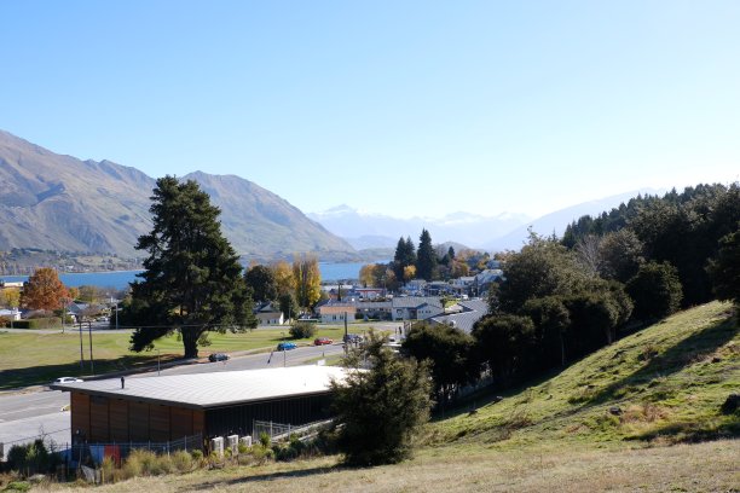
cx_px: 370
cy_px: 246
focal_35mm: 36
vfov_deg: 36.9
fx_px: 740
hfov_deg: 53.1
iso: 200
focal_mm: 24.3
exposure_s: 1/120
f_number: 10
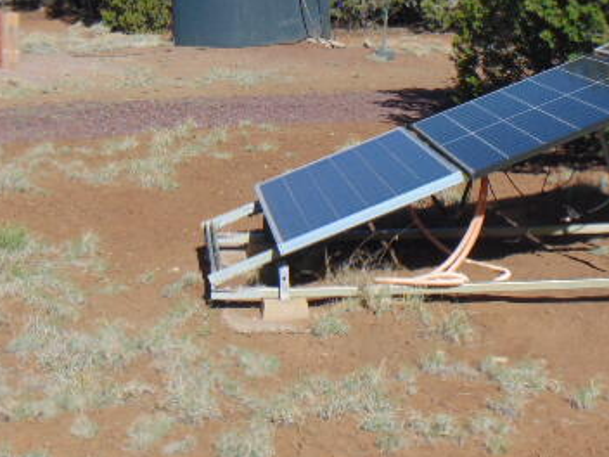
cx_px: 320
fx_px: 1601
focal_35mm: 91
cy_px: 76
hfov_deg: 21.5
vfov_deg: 16.1
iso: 80
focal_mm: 9
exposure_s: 1/200
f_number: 9
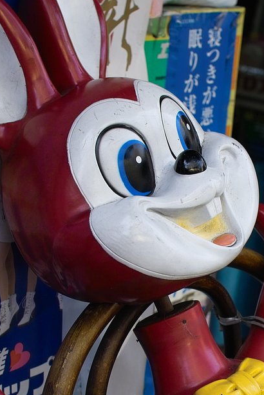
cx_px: 148
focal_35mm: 85
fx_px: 934
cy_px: 263
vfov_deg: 23.8
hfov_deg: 16.1
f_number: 4
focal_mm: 30
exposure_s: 1/250
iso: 200
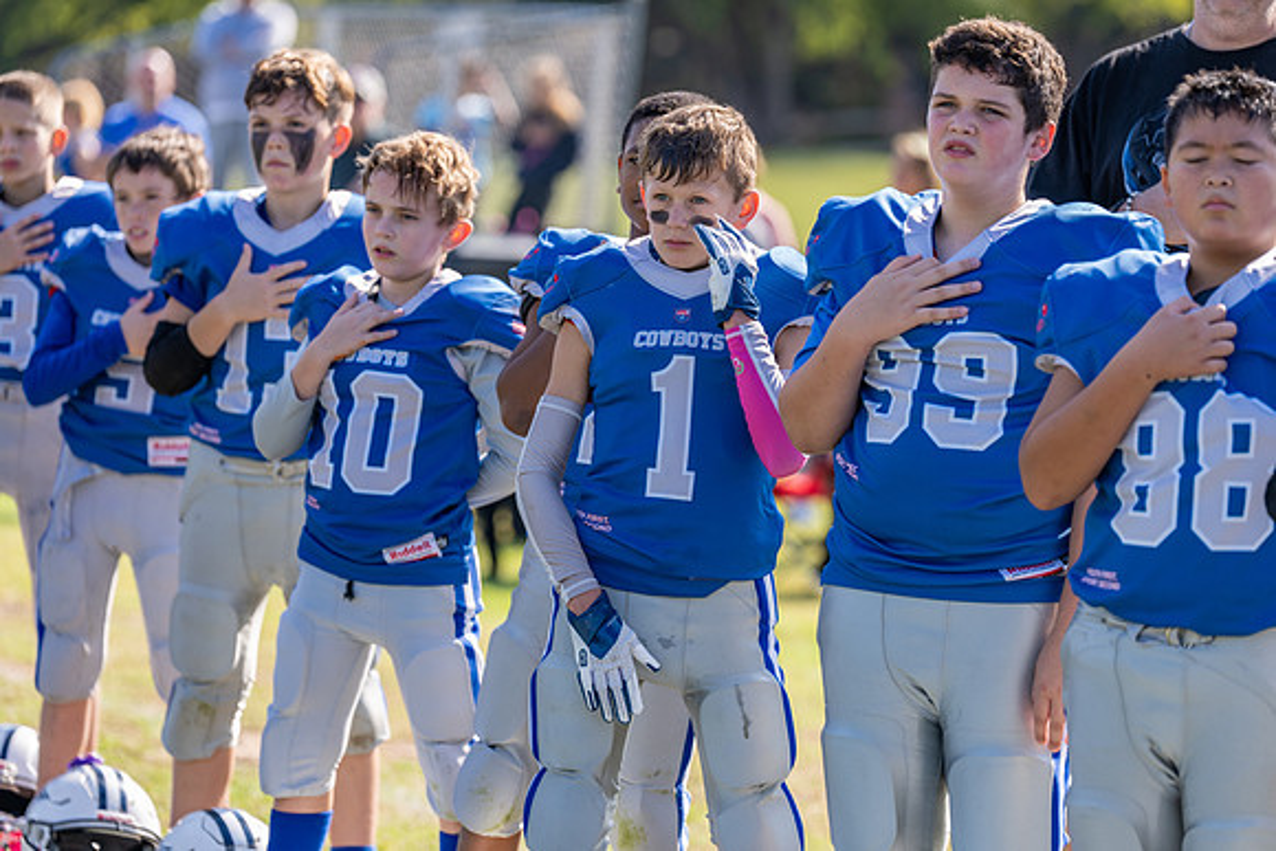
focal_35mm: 170
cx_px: 638
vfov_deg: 8.1
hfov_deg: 12.1
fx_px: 6027
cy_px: 426
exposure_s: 1/500
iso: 100
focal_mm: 170
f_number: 3.5
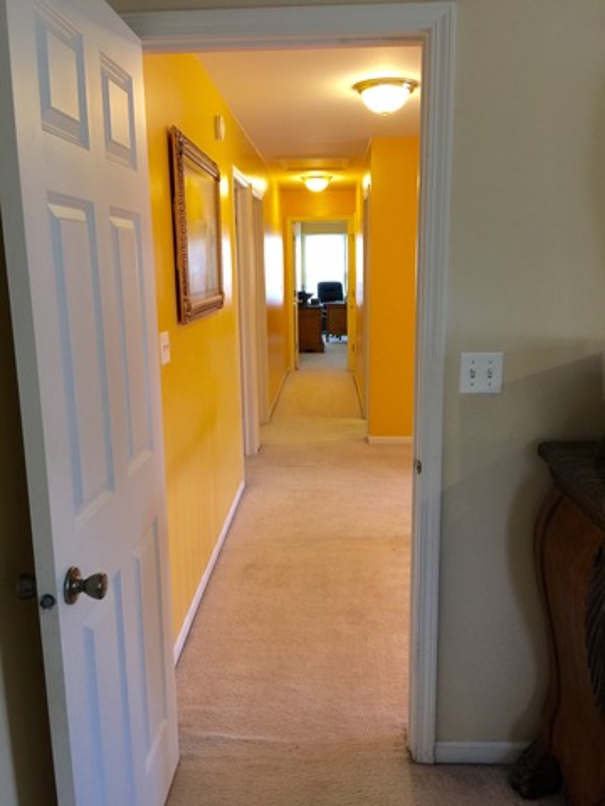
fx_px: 676
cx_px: 302
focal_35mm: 29
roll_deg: +1.3
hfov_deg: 48.2
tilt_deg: -10.9
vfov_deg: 61.7
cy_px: 403
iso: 40
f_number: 2.2
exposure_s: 1/15
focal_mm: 4.15
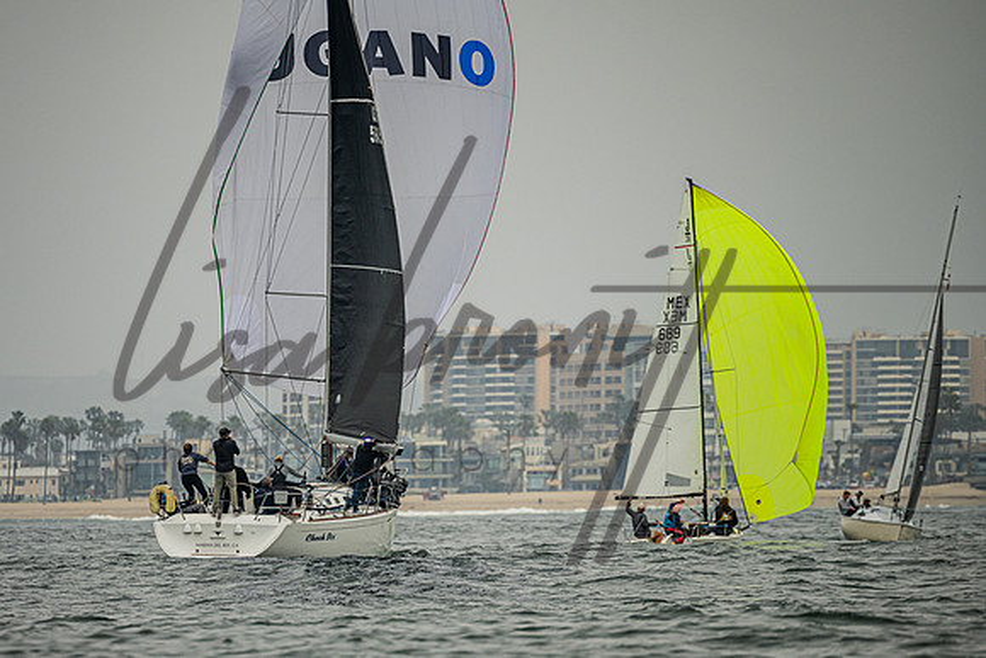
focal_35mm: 507
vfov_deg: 2.7
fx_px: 13890
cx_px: 384
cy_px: 402
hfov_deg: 4.1
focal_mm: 400
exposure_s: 1/4000
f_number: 5.6
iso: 280
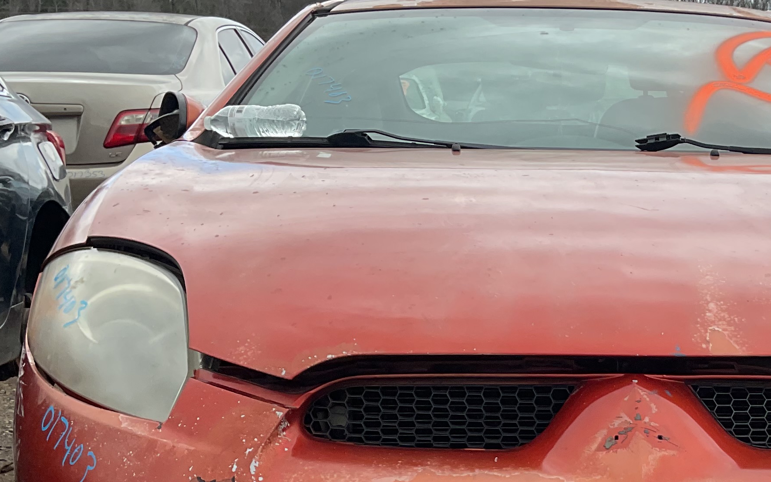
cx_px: 609
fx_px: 1471
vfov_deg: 18.3
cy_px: 427
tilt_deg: -14.7
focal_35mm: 70
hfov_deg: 28.8
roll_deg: -0.6
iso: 16
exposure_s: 1/650
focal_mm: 3
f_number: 1.8
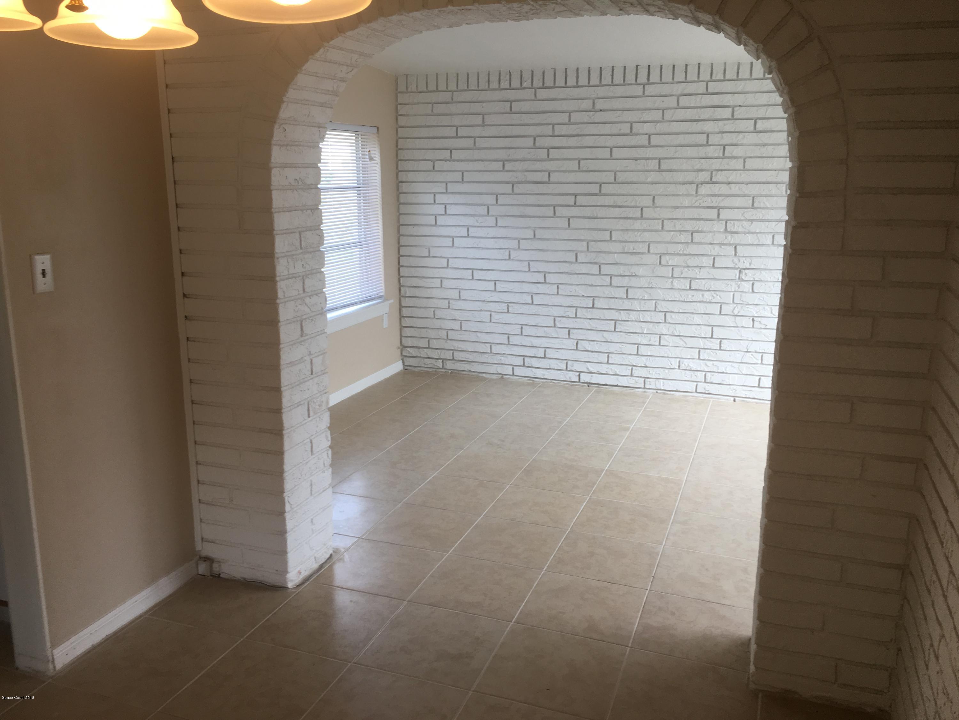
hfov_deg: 61.7
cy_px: 360
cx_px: 480
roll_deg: -0.3
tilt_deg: -13.2
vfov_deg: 48.2
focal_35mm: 29
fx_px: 803
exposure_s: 1/50
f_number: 2.2
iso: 25
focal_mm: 4.15
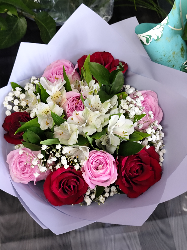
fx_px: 403
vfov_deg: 34.3
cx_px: 94
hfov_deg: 26.1
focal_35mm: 56
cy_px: 125
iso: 320
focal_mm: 6.14
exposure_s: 1/25
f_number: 1.65
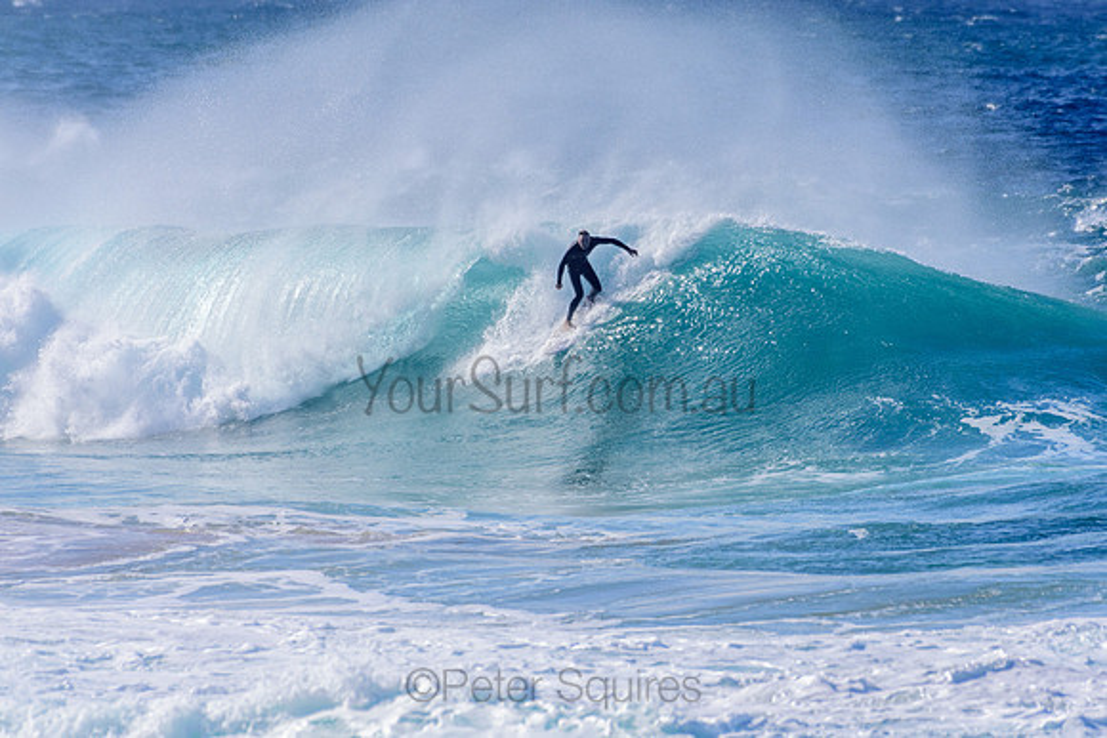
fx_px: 25212
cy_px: 344
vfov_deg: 1.7
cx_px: 590
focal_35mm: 820
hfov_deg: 2.5
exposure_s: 1/2000
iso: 250
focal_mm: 500
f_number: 5.6
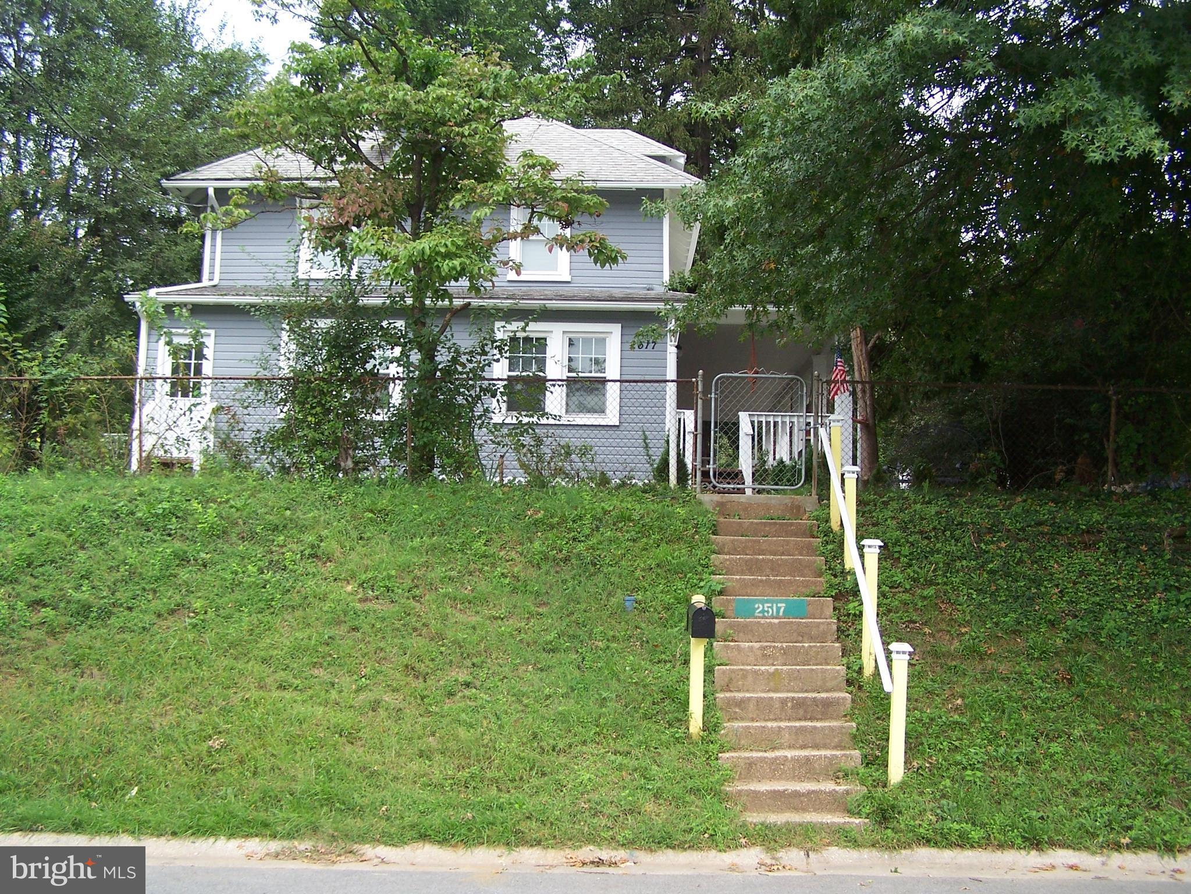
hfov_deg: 49.0
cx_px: 596
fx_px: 1308
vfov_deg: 37.7
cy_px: 447
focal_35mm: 38
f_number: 2.8
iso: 80
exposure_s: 1/250
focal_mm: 6.3
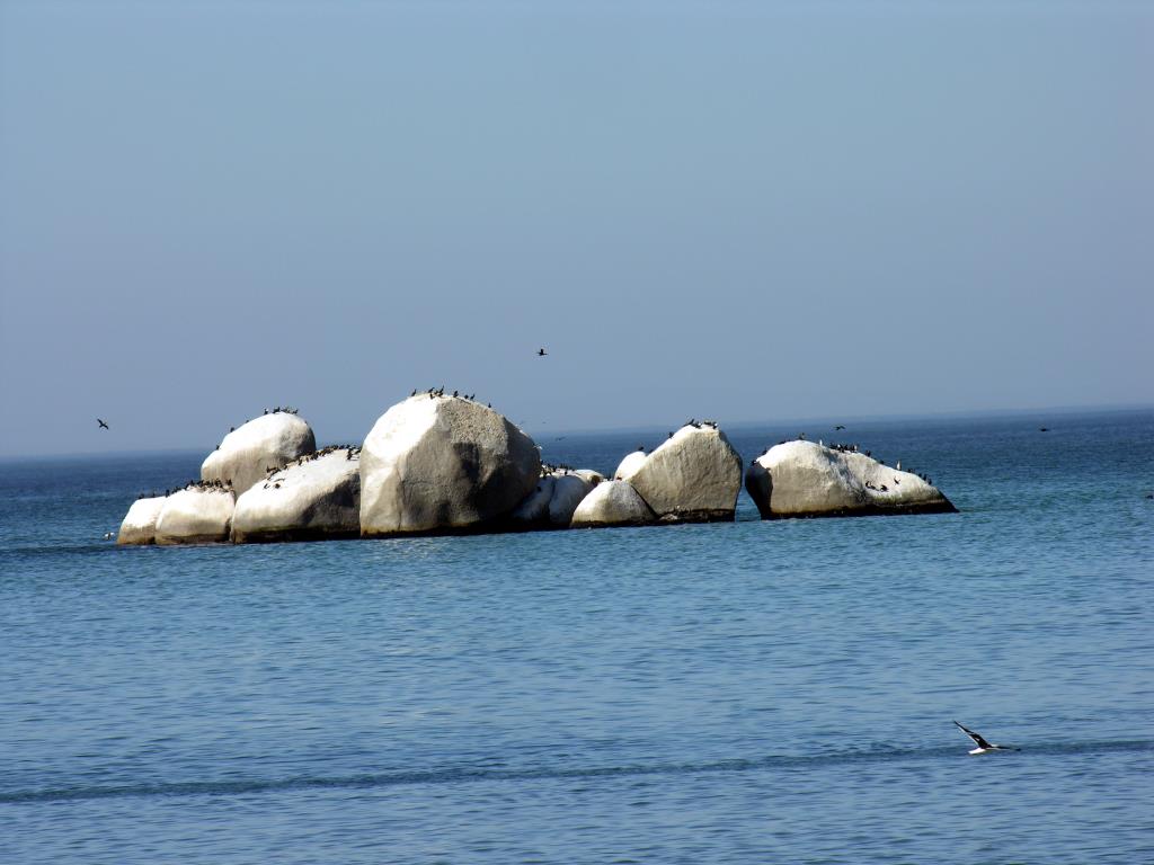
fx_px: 11668
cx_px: 577
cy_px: 432
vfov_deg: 4.2
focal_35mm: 350
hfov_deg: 5.7
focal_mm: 89
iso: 50
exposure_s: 1/194
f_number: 7.4
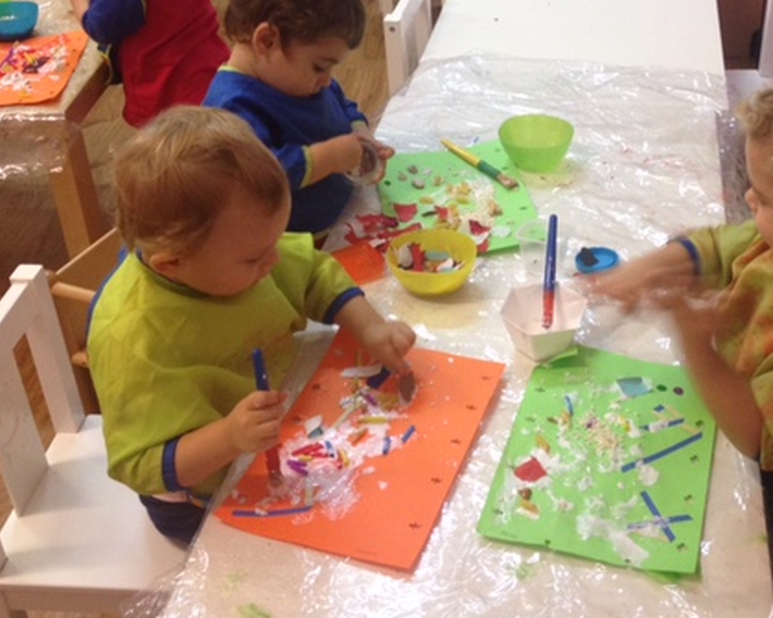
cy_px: 182
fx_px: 1190
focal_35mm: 52
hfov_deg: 35.8
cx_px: 491
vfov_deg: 28.8
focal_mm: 4.28
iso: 160
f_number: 2.4
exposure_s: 1/20
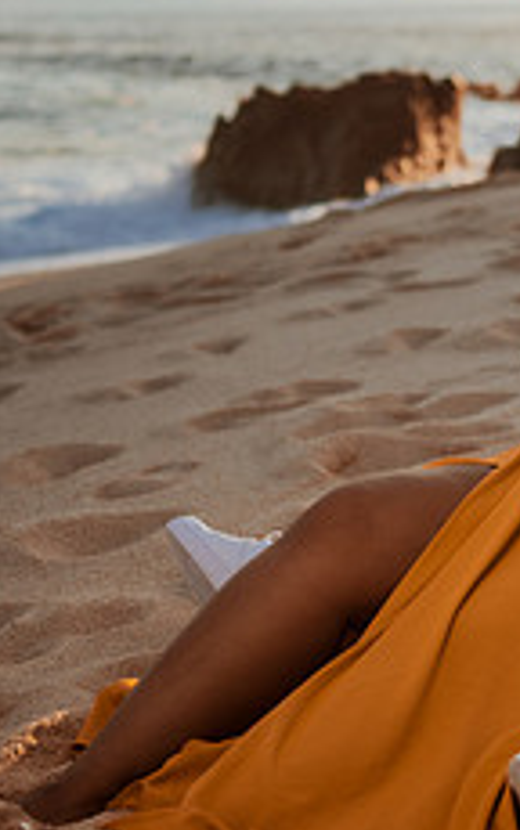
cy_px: 327
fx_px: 2038
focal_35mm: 90
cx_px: 574
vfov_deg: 23.0
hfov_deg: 14.2
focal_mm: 35
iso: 100
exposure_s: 1/1600
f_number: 1.8
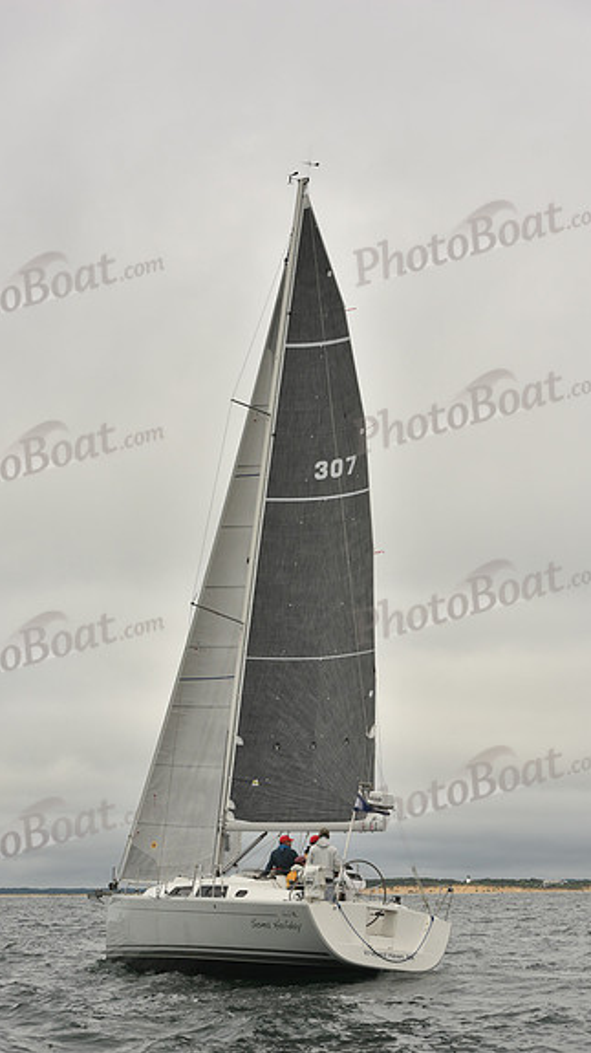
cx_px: 259
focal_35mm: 74
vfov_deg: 28.6
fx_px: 2064
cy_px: 529
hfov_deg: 16.3
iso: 320
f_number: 9
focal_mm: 70
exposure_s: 1/800
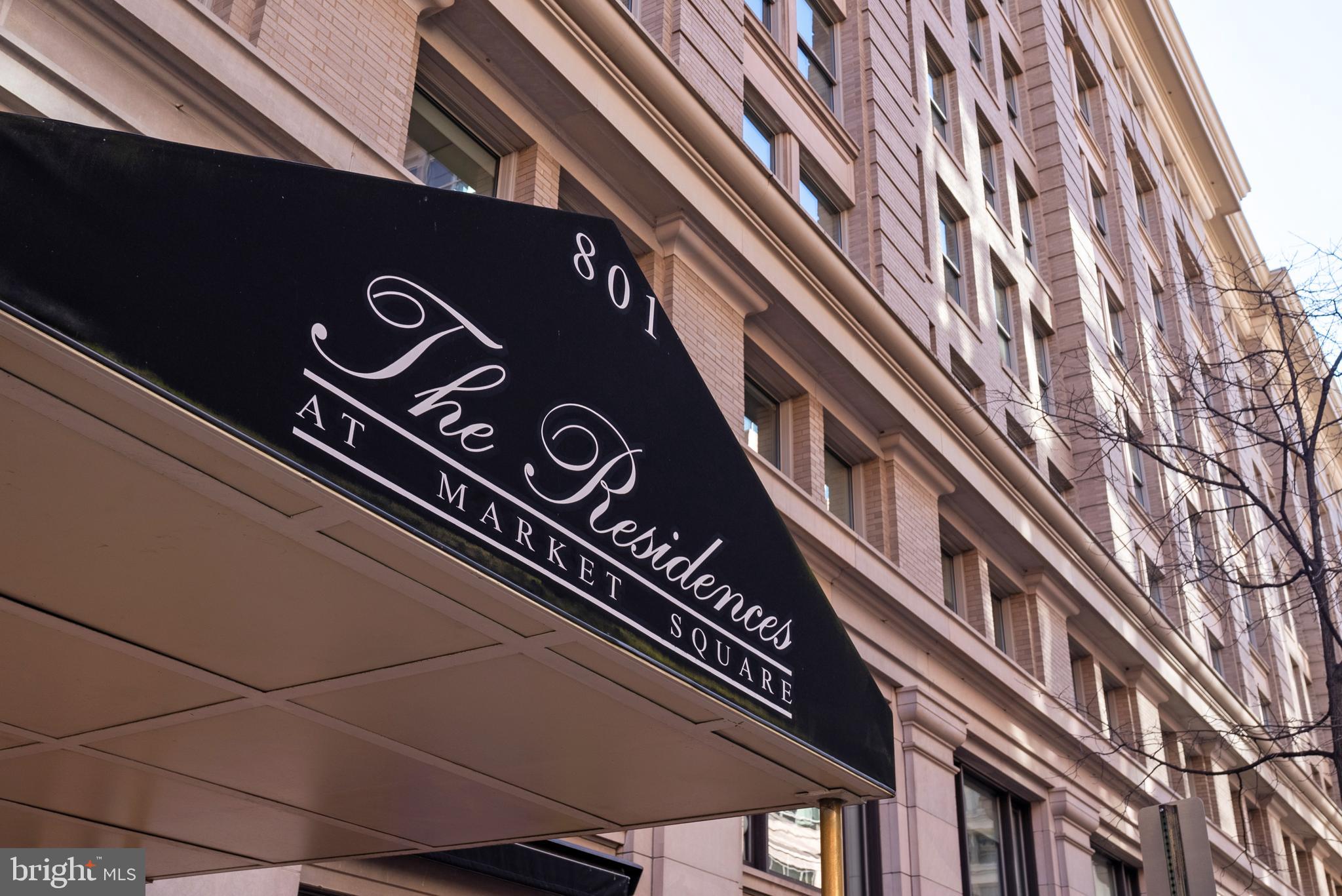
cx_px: 671
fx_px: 1286
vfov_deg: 38.4
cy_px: 448
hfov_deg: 55.1
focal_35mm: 34
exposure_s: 1/100
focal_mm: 34.5
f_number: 8
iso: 250
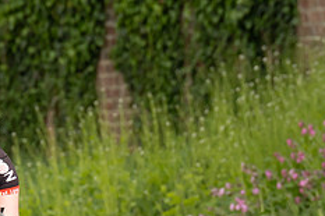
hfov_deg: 2.0
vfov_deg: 1.3
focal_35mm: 1054
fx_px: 9508
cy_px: 137
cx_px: 7
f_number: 4.5
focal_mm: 200
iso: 800
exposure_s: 1/1000
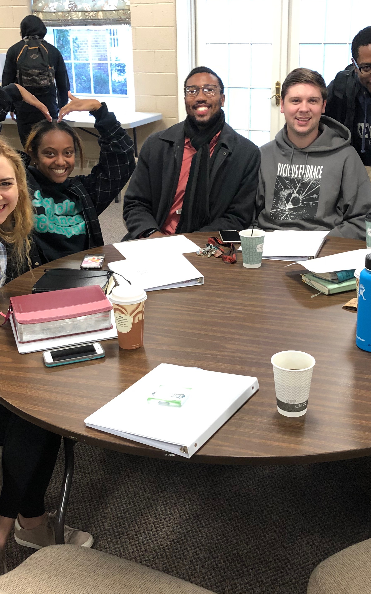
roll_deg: +0.6
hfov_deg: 30.5
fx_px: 679
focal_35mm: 42
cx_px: 212
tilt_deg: -19.2
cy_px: 287
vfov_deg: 47.2
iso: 50
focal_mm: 3.99
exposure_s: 1/15
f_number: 1.8
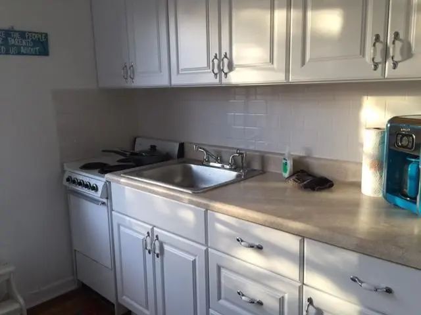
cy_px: 158
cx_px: 210
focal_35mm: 29
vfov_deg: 48.2
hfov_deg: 61.7
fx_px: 353
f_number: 2.2
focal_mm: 4.15
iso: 50
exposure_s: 1/30
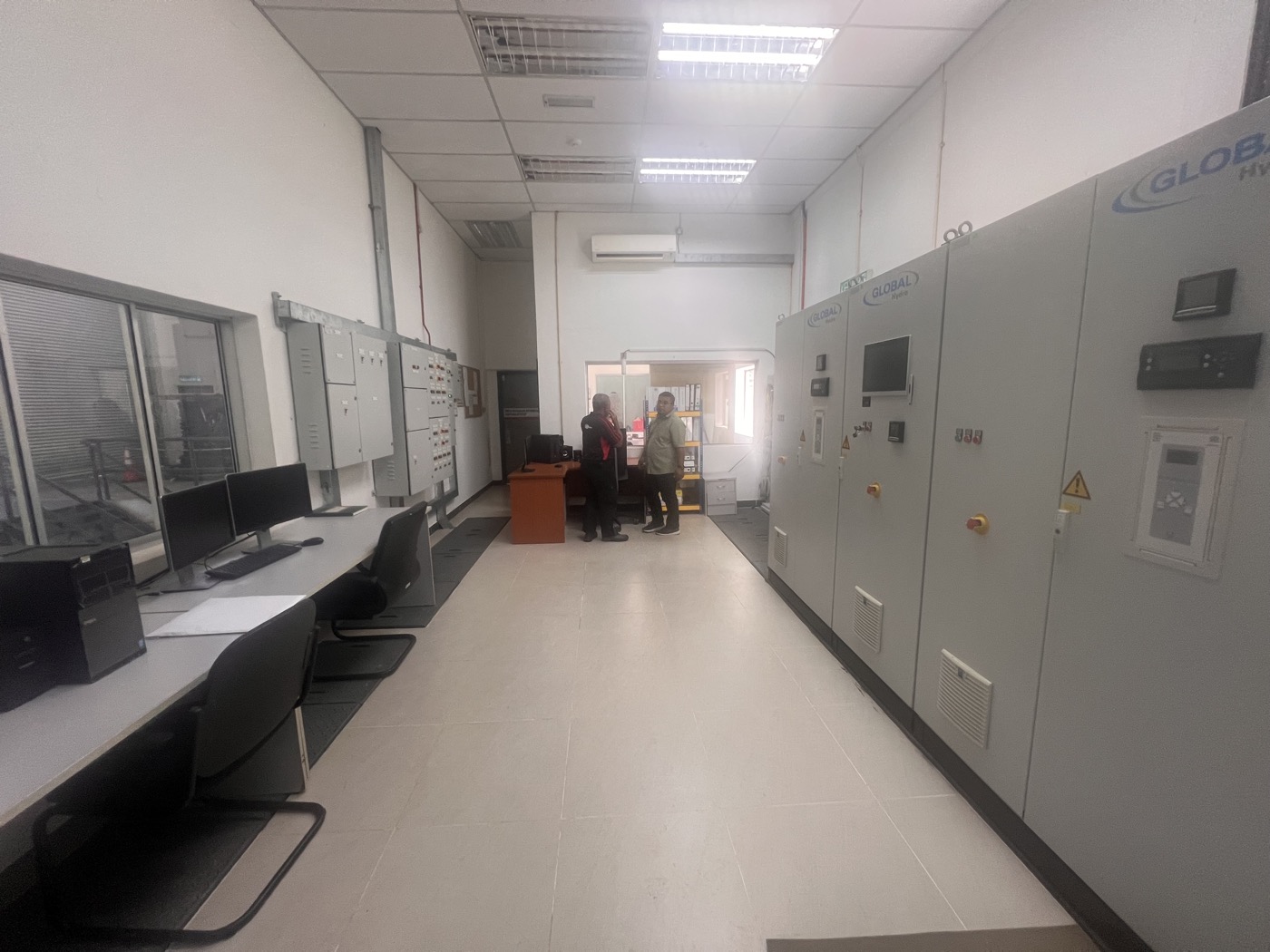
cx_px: 635
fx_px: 477
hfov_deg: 106.2
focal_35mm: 13
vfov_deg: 89.9
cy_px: 476
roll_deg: +0.2
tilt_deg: -7.3
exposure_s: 1/100
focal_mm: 1.57
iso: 160
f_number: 1.8
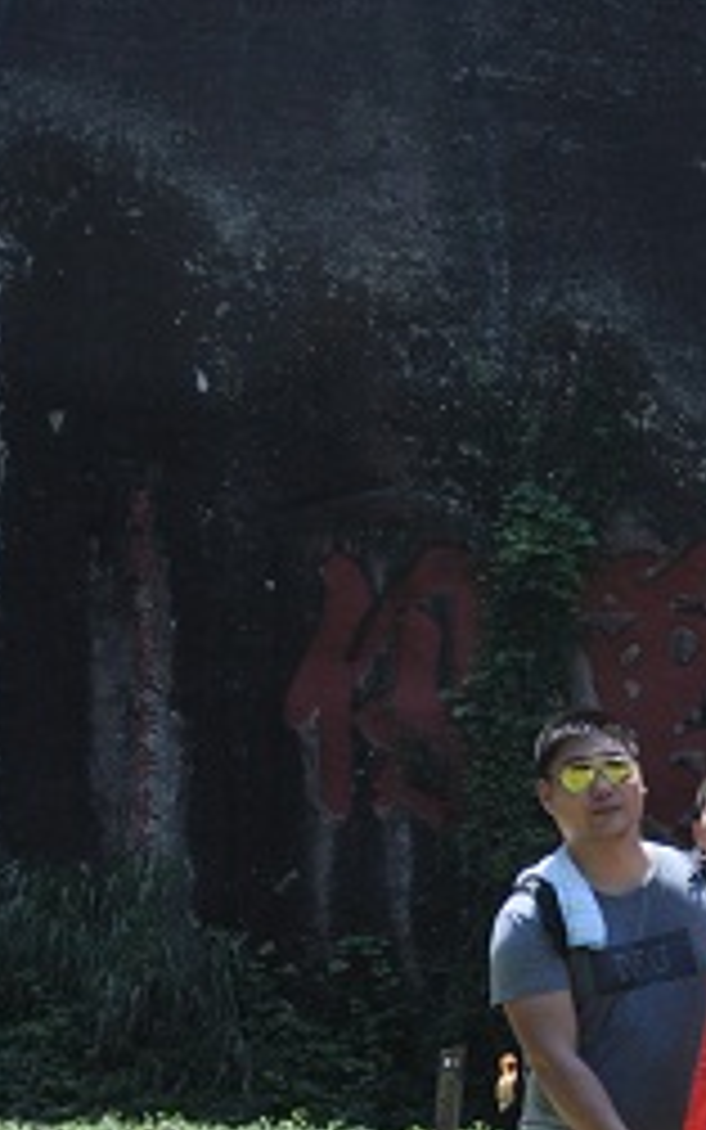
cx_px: 1749
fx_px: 3538
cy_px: 905
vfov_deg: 18.0
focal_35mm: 115
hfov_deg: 9.9
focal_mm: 22
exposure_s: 1/1250
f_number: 3.8
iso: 320
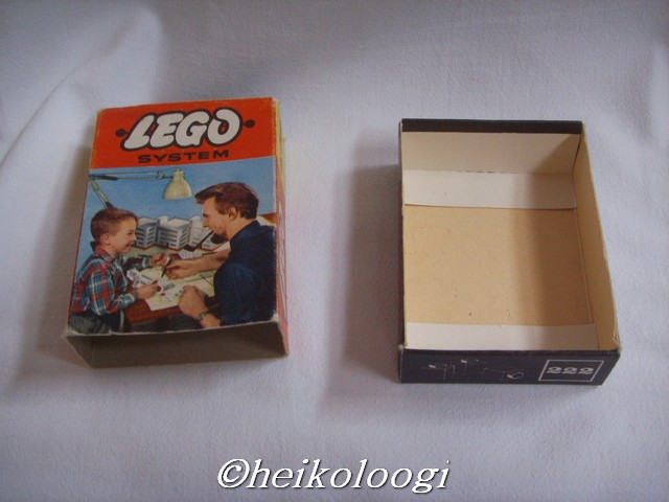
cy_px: 251
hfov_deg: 47.9
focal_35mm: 39
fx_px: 754
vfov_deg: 36.8
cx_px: 334
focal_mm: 6.6
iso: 152
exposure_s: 1/45
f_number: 3.5
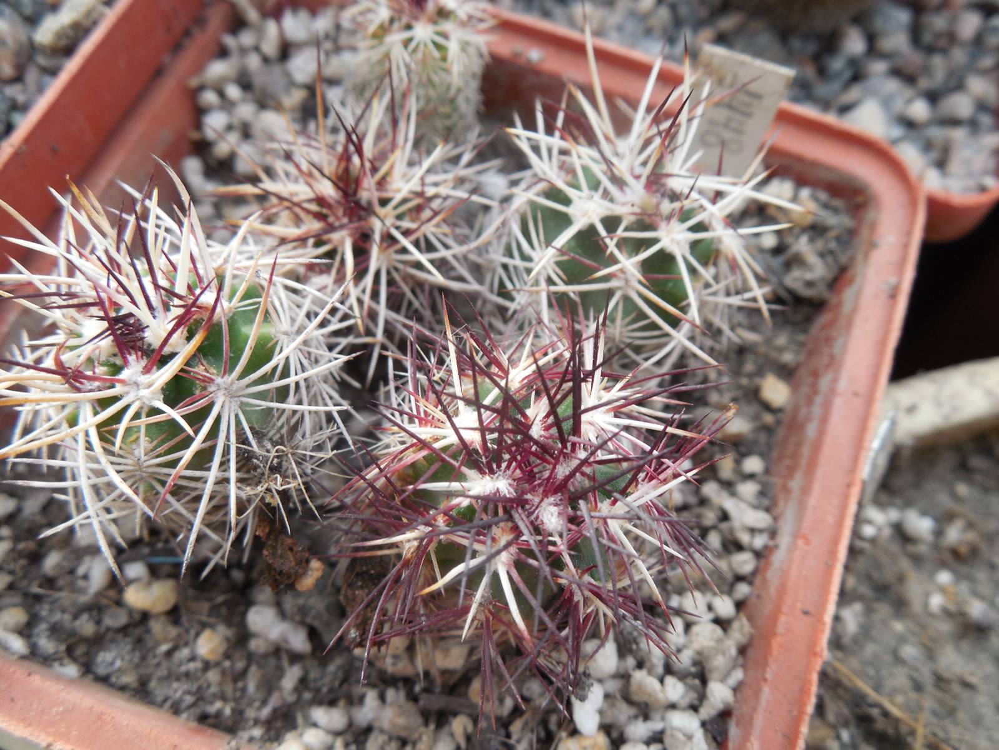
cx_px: 500
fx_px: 895
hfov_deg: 58.4
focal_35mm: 31
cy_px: 375
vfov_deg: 45.4
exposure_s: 1/50
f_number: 3.6
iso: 125
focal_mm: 5.6
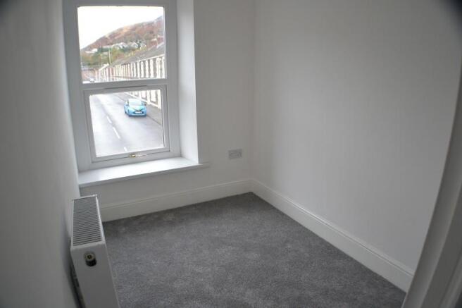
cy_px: 154
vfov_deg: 43.6
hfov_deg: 61.9
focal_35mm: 30
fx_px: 385
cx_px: 231
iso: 400
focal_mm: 20
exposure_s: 1/100
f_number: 3.8
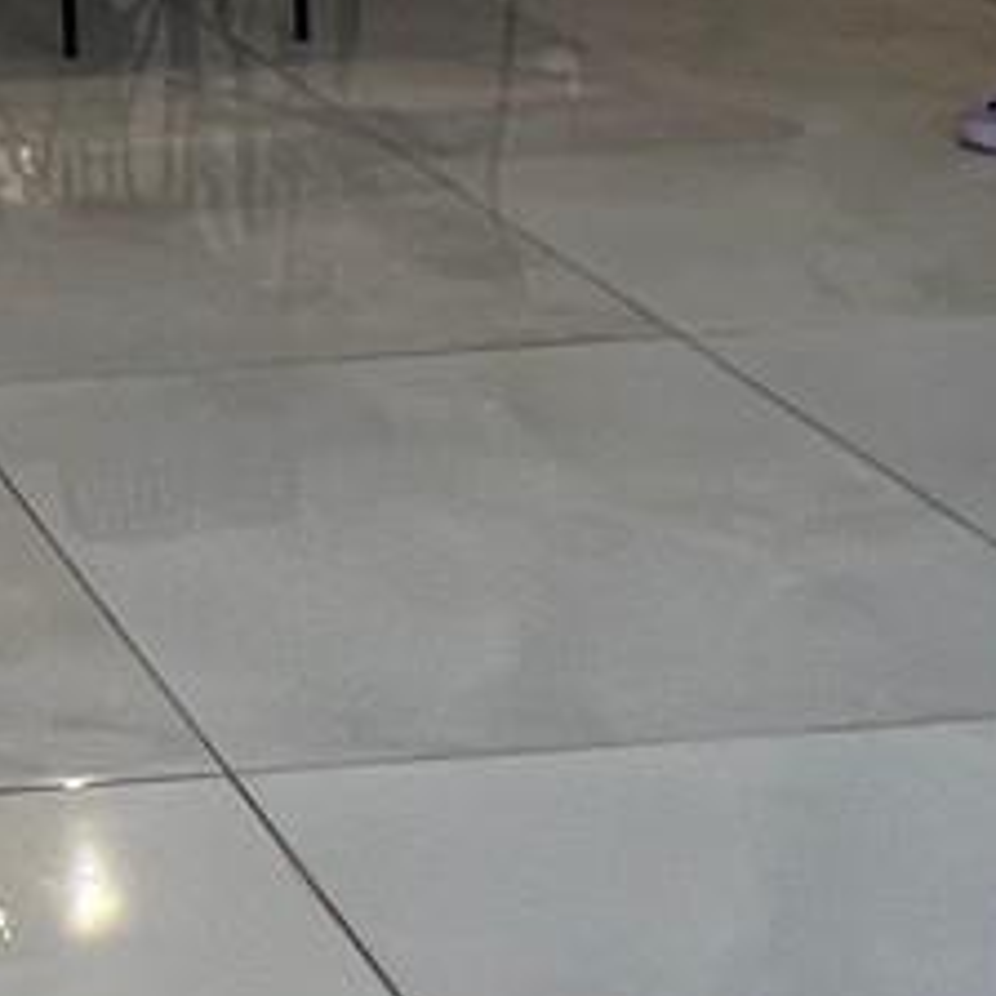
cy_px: -182
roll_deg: +3.1
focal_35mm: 82
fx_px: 2669
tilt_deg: -9.8
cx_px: -796
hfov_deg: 17.3
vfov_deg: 19.9
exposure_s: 1/62
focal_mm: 1.57
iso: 160
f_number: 1.8
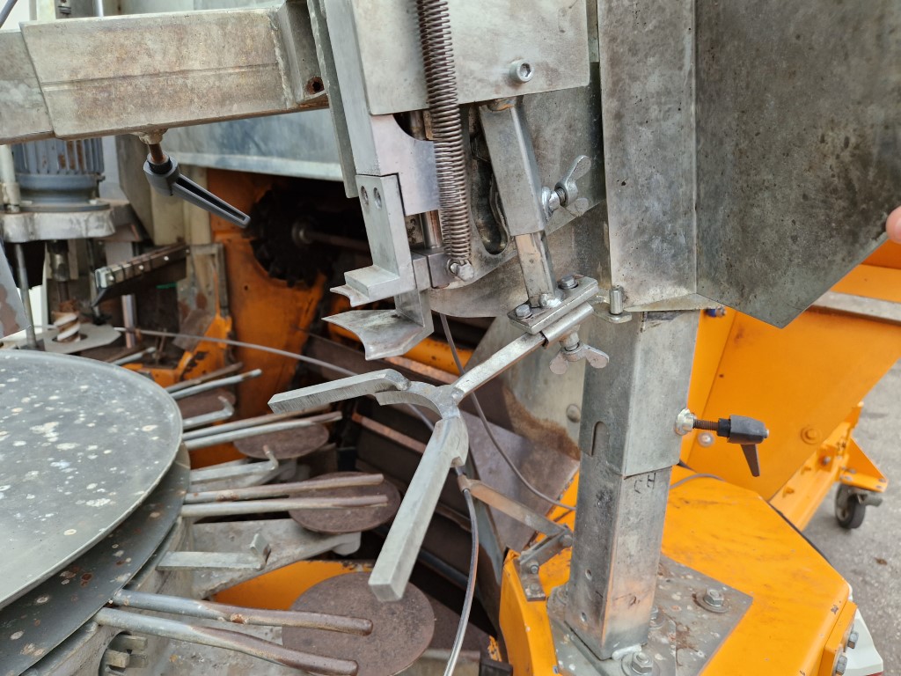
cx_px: 450
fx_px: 599
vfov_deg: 58.9
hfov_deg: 73.9
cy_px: 338
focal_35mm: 23
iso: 125
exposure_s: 1/180
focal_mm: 5.4
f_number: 1.8
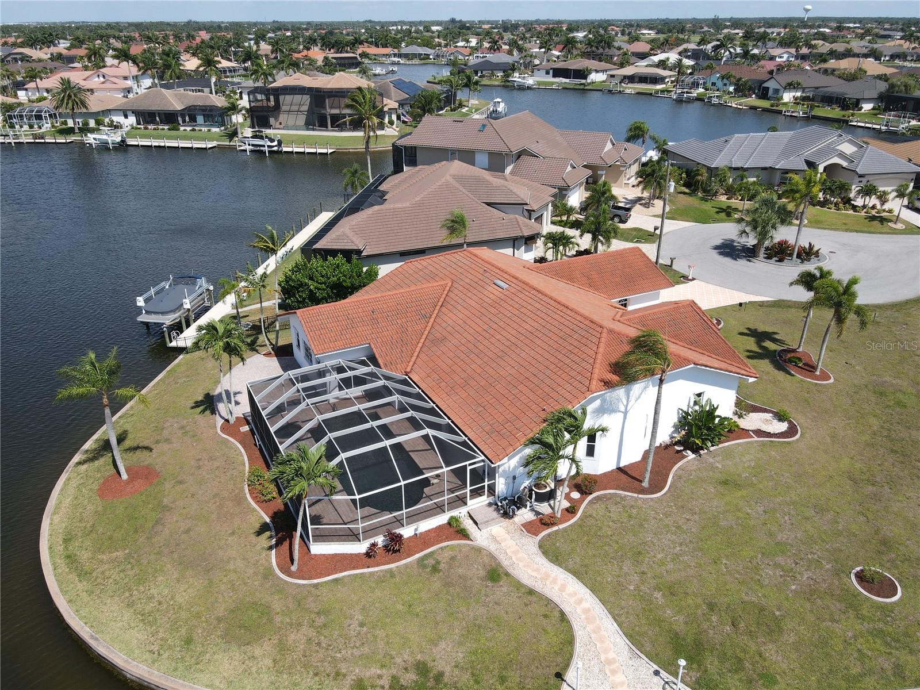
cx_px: 460
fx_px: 638
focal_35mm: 24
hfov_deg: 71.6
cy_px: 345
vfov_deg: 56.8
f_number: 2.8
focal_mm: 4.5
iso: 100
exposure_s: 1/640
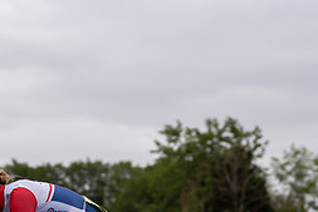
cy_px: 267
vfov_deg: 7.5
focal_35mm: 182
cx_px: 25
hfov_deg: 11.2
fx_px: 1609
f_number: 3.5
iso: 100
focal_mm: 70
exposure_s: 1/800
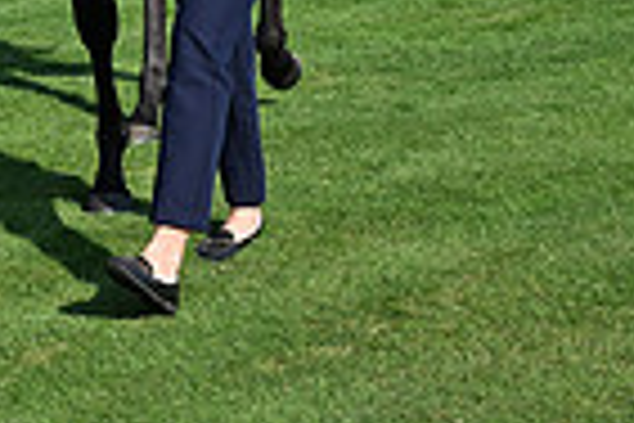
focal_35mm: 156
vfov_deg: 8.4
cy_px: -403
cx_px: 4
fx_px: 2747
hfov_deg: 13.0
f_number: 6.3
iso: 500
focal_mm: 38
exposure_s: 1/2000
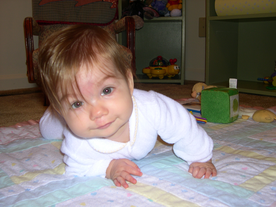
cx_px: 138
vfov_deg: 37.7
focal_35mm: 38
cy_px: 104
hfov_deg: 49.0
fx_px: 303
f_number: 2.8
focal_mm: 8
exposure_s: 1/60
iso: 100
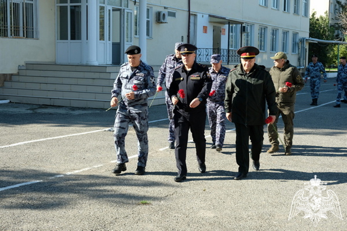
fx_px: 588
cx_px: 174
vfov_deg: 22.3
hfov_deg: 32.9
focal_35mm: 61
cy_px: 116
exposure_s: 1/450
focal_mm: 40.7
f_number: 5.6
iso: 320
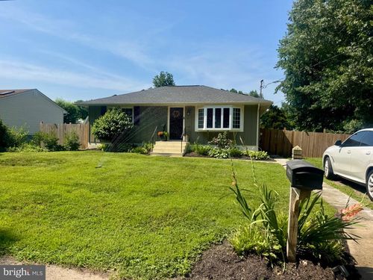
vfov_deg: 56.8
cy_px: 140
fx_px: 259
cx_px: 186
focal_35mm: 24
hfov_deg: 71.6
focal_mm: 6.76
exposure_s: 1/4310
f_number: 1.78
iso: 80
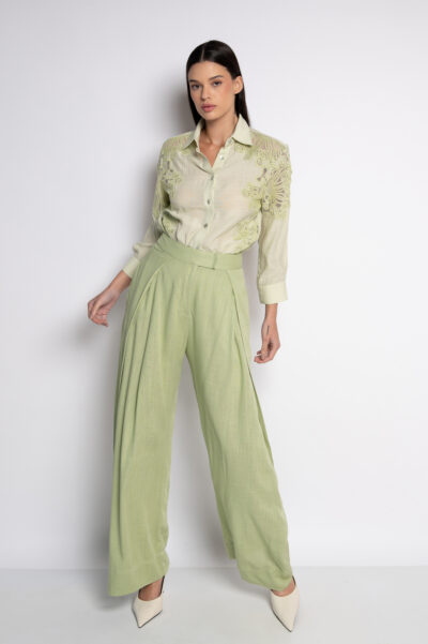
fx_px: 714
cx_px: 214
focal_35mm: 40
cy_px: 322
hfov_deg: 33.4
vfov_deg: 48.5
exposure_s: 1/125
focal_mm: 40
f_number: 5
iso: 320
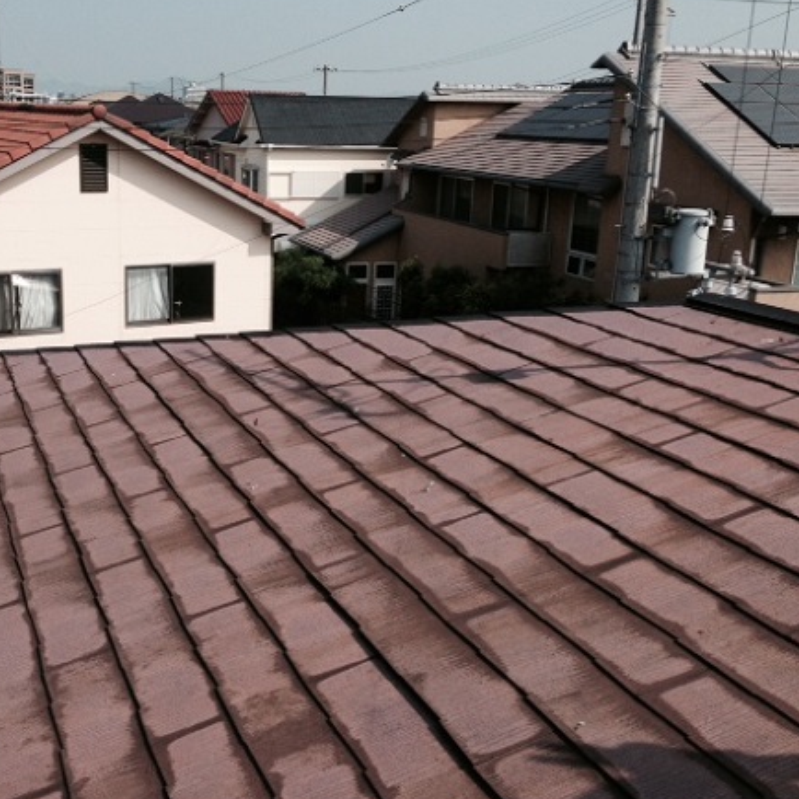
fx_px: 1097
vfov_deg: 40.0
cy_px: 374
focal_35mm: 42
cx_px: 286
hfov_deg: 39.7
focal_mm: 4.12
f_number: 2.4
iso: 50
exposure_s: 1/2088
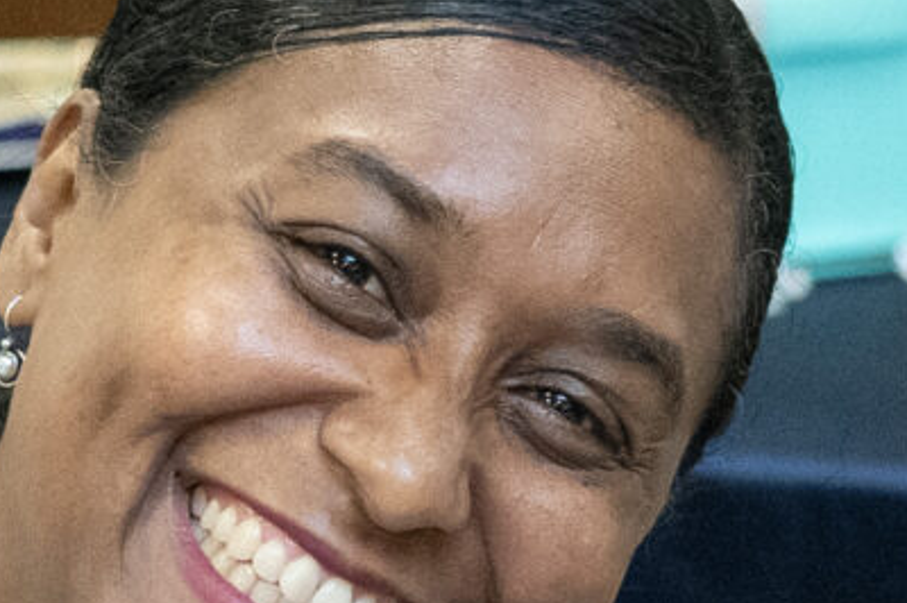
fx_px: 8383
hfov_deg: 6.2
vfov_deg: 4.1
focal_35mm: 333
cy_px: 772
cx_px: 404
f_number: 2.8
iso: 3200
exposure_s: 1/200
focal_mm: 35
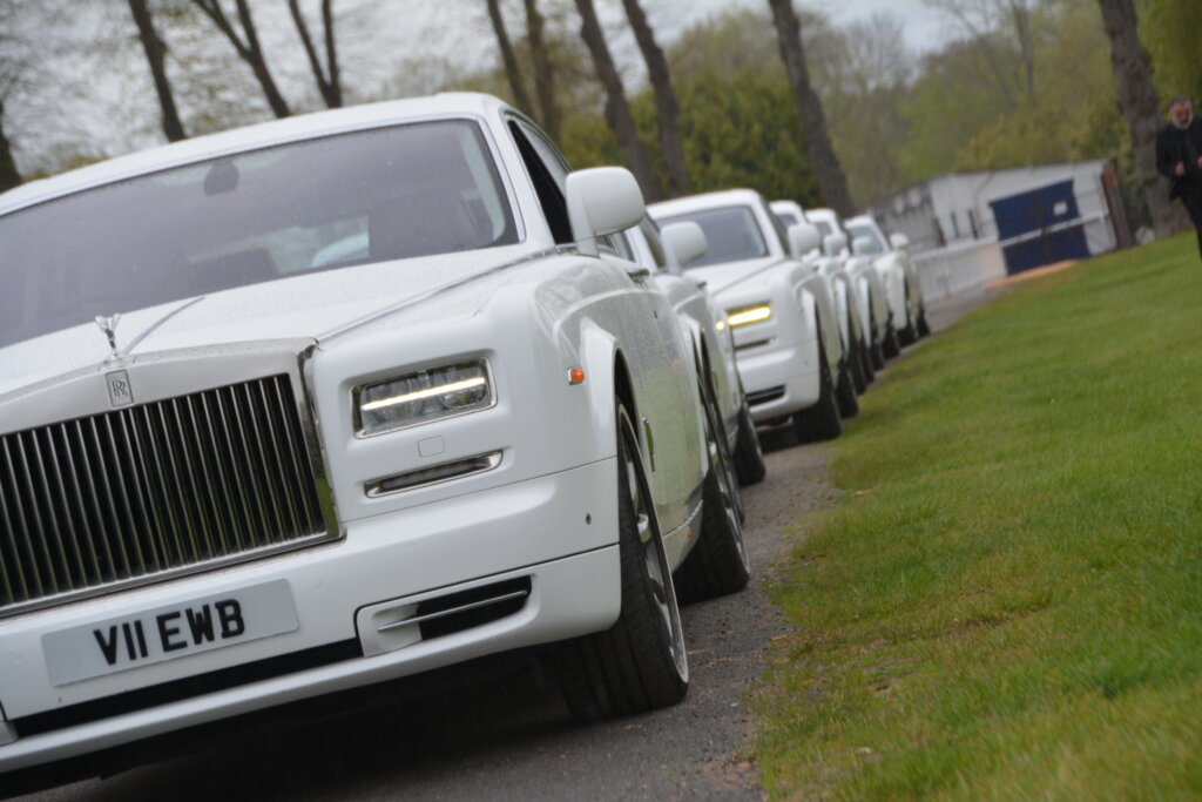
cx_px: 601
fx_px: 4608
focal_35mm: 138
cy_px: 401
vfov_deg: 9.9
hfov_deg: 14.9
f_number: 8
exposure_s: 1/250
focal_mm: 92
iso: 200
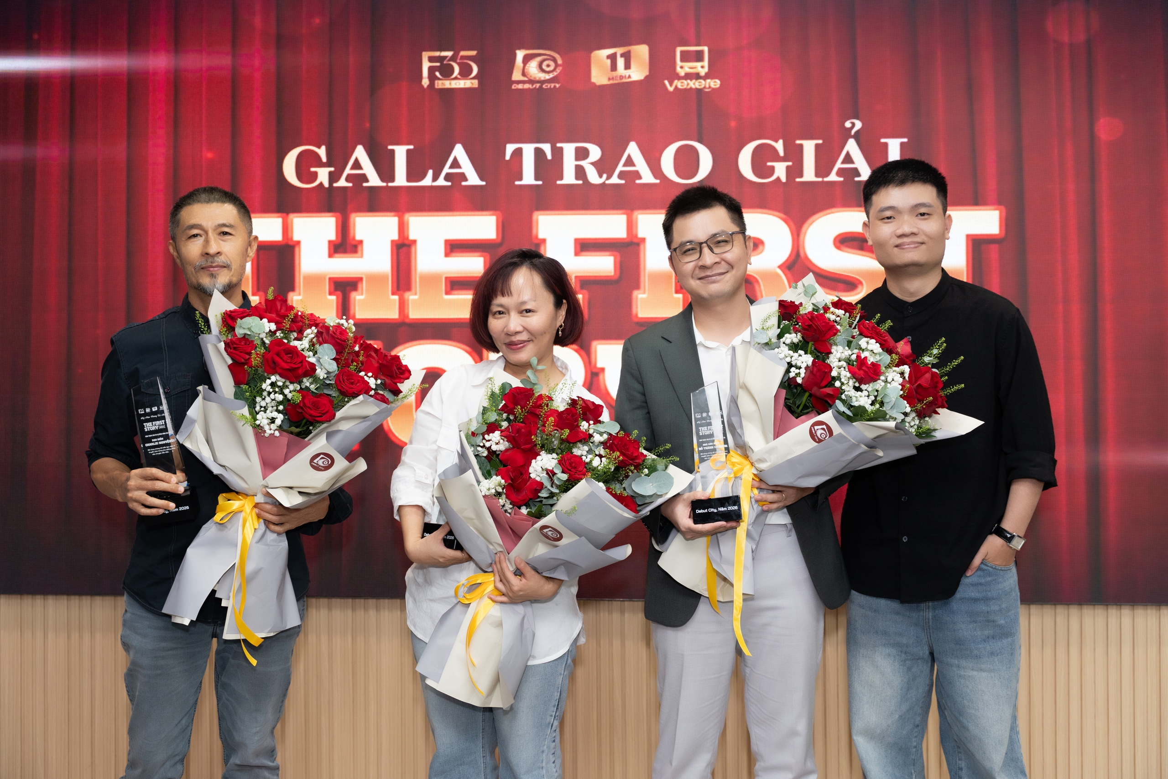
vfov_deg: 31.5
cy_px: 390
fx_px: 1379
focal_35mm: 42
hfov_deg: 45.9
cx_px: 584
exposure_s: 1/160
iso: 800
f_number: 4
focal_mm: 42.5
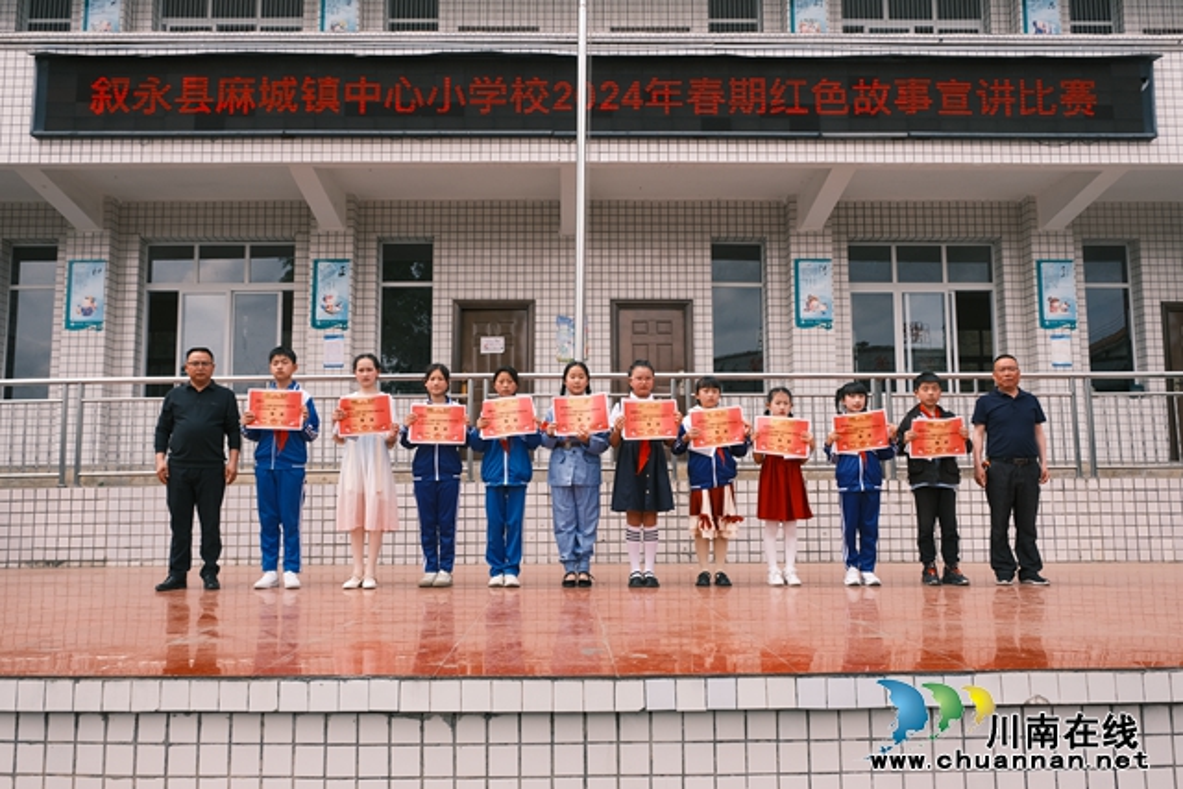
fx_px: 920
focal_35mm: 28
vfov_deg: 46.4
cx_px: 592
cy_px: 394
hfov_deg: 65.5
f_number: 9
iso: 160
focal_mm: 18.8
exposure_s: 1/100
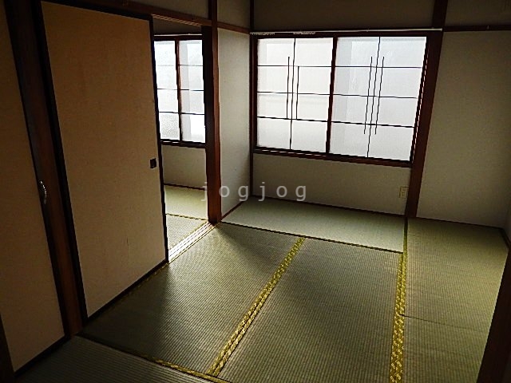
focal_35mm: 25
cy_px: 192
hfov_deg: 69.4
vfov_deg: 54.9
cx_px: 256
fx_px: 369
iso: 220
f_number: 3.4
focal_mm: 4.5
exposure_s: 1/250
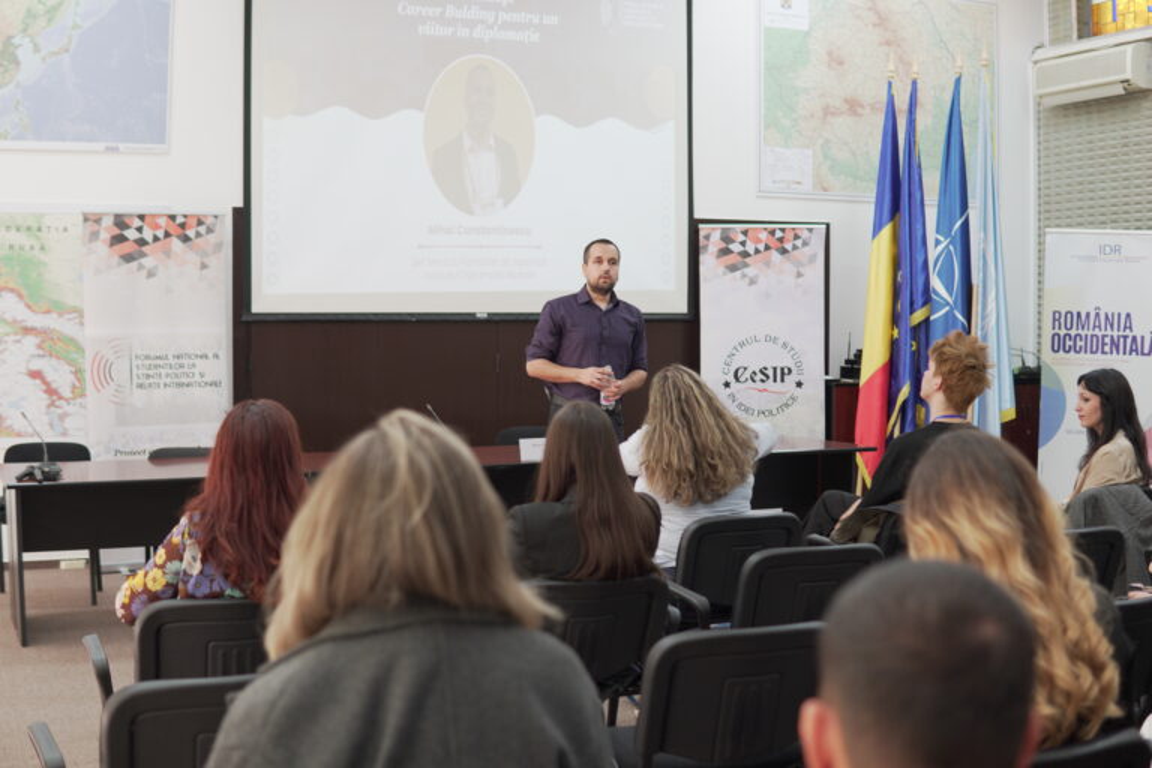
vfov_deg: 29.9
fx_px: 1440
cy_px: 384
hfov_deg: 43.6
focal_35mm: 45
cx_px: 576
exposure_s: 1/60
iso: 200
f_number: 2.2
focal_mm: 30
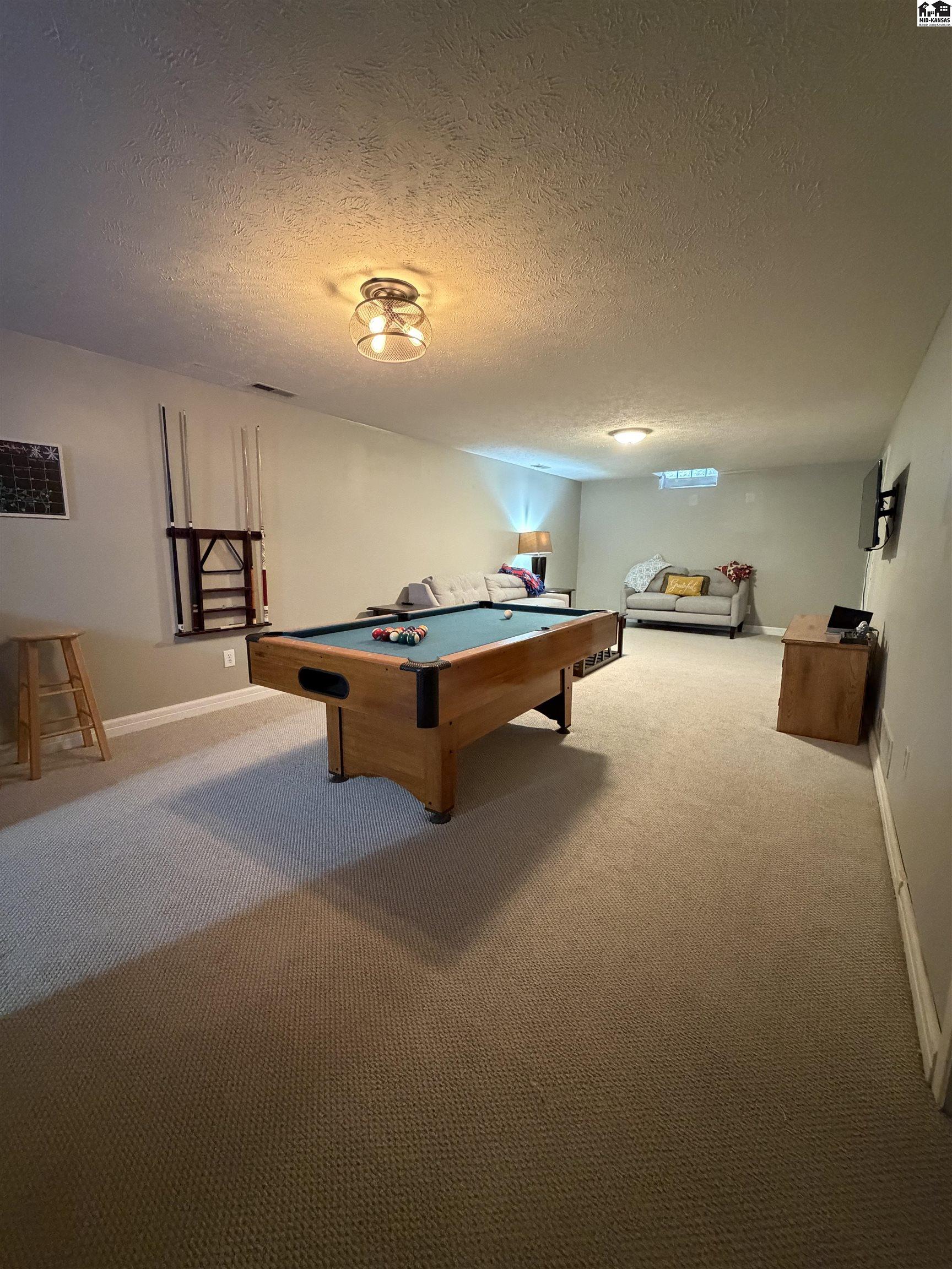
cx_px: 476
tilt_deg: -9.6
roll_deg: -0.6
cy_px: 634
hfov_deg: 85.7
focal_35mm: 14
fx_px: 513
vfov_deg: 102.1
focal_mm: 2.22
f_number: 2.2
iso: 1000
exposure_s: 1/60
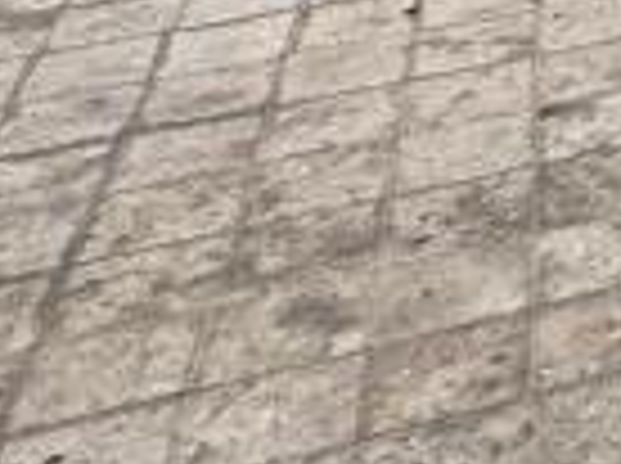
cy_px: -928
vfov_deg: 10.3
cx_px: 1418
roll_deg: -0.5
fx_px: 1862
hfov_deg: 14.1
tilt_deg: +1.2
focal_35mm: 104
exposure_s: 1/4132
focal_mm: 2.22
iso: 40
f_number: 2.2
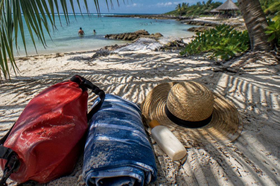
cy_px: 93
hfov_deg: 54.5
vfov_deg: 37.8
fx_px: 272
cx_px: 140
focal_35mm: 35
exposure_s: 1/400
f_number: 9
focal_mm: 35
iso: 500
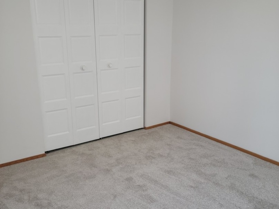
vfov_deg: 49.8
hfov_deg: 63.4
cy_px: 104
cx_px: 140
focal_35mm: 28
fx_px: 226
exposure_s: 1/60
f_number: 2
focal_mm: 5.9
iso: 100
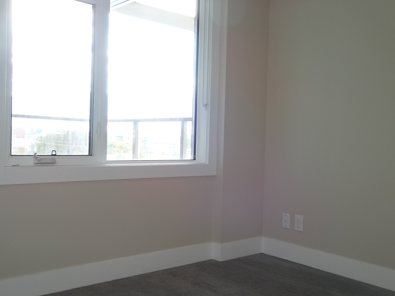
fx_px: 411
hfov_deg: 51.4
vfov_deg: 39.7
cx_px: 198
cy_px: 148
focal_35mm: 36
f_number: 4
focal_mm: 6.17
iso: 125
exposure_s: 1/40
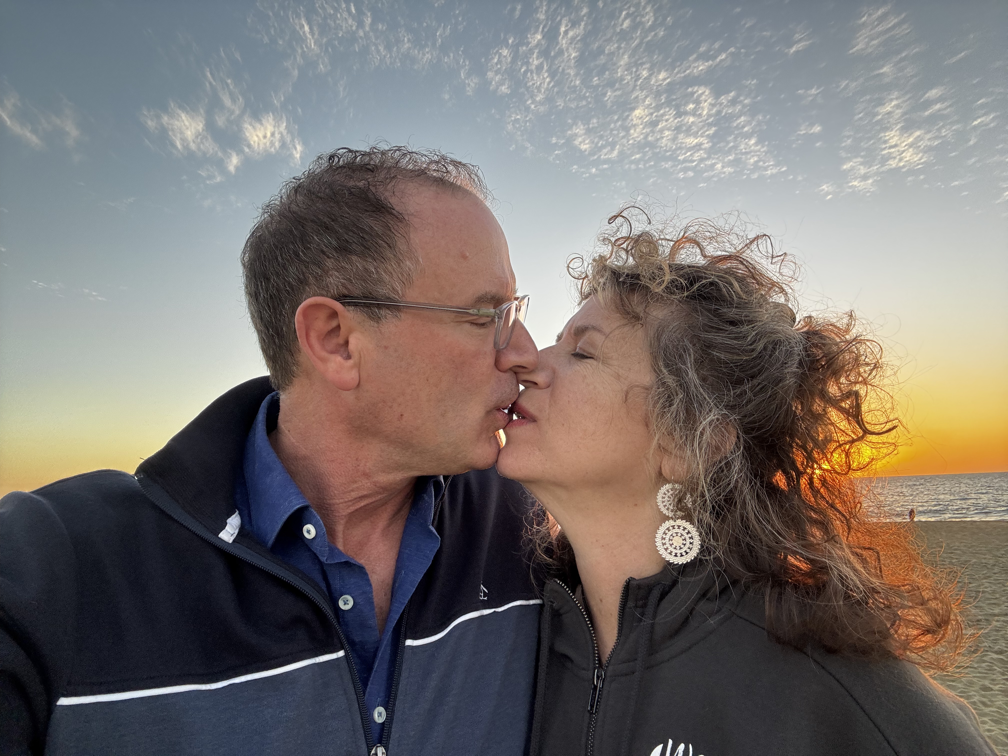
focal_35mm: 23
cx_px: 504
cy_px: 378
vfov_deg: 58.9
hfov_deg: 73.9
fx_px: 670
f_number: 1.9
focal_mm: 2.69
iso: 64
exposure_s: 1/121
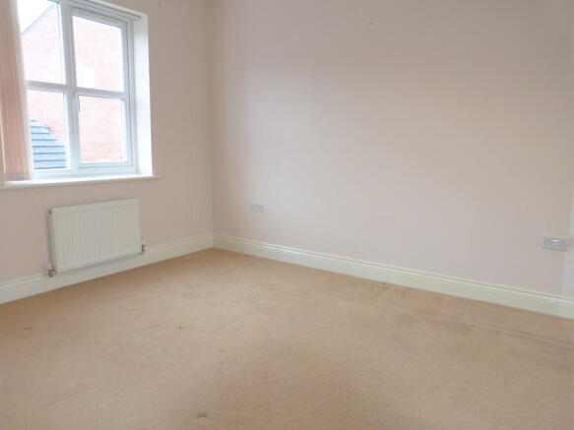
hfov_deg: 69.4
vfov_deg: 54.9
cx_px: 287
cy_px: 215
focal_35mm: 25
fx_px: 414
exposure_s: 1/25
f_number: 2.8
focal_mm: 4.5
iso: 100
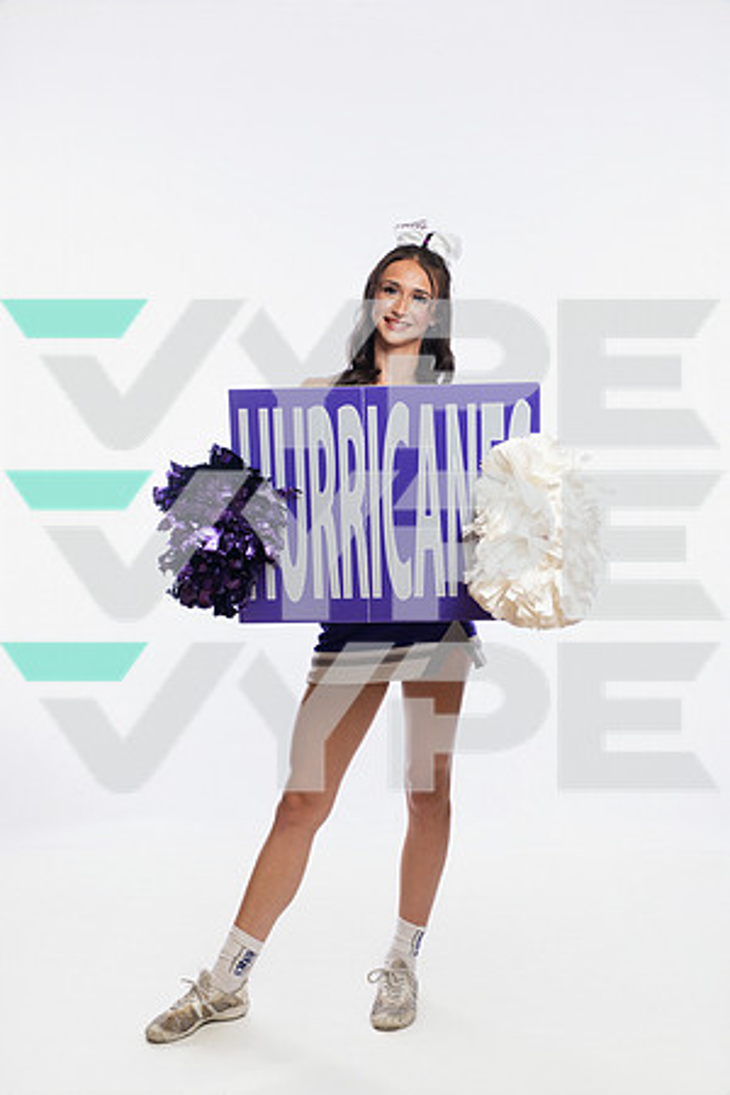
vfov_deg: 40.3
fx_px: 1490
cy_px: 548
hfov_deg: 27.5
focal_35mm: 49
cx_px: 365
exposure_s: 1/250
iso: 640
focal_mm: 49
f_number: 5.6
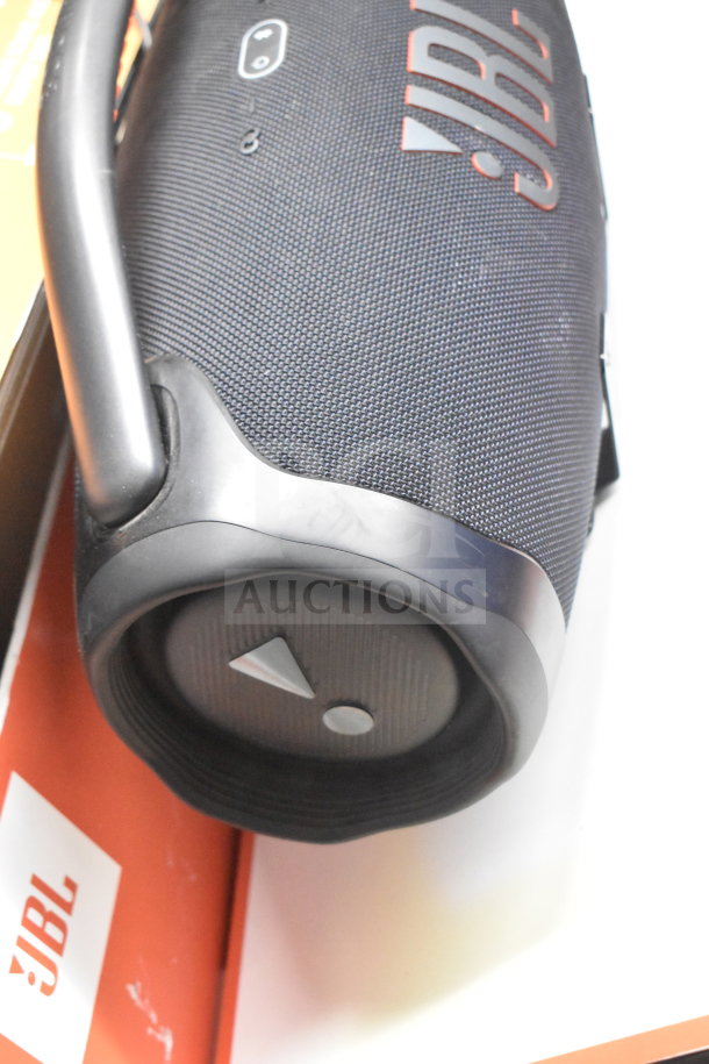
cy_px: 532
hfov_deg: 25.8
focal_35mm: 52
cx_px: 354
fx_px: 1551
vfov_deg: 37.9
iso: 9000
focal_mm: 35
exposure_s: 1/60
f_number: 4.5
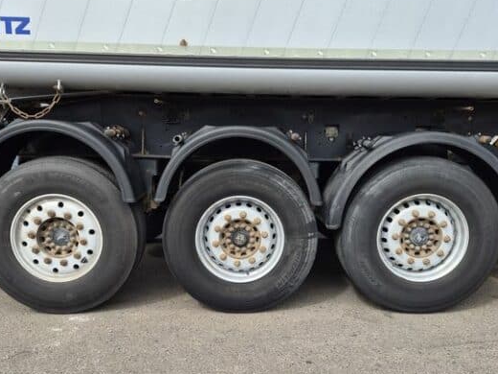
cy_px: 216
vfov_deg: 41.7
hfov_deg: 53.9
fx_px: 489
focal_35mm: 34
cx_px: 238
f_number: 1.8
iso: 25
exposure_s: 1/1072
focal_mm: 5.4
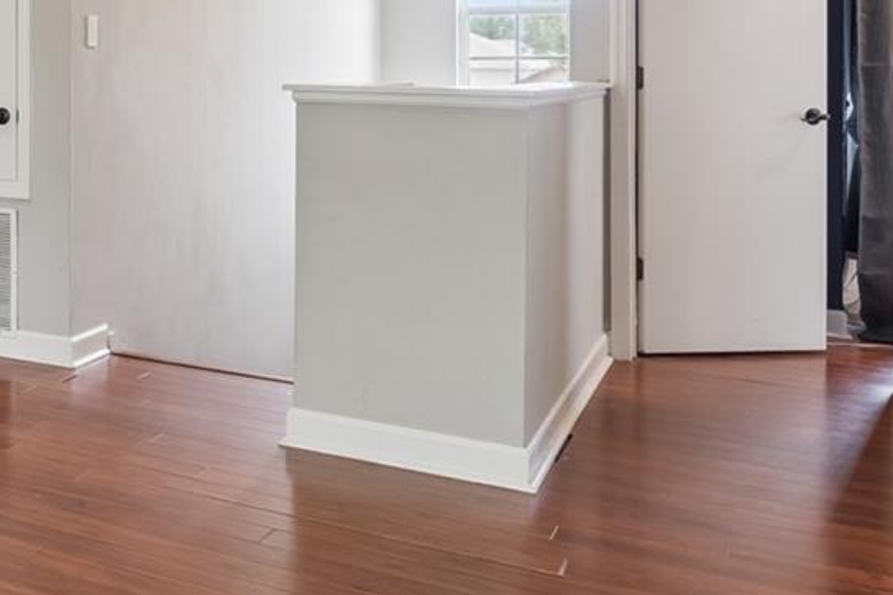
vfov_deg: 26.1
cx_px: -227
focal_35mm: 50
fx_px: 1239
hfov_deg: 31.7
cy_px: 61
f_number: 10
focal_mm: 17
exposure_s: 1/30
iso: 800
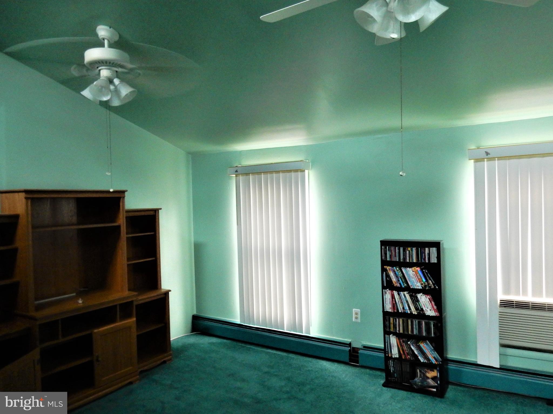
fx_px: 399
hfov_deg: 69.4
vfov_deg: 54.9
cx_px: 276
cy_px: 207
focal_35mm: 25
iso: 450
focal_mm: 4.5
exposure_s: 1/8
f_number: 3.7
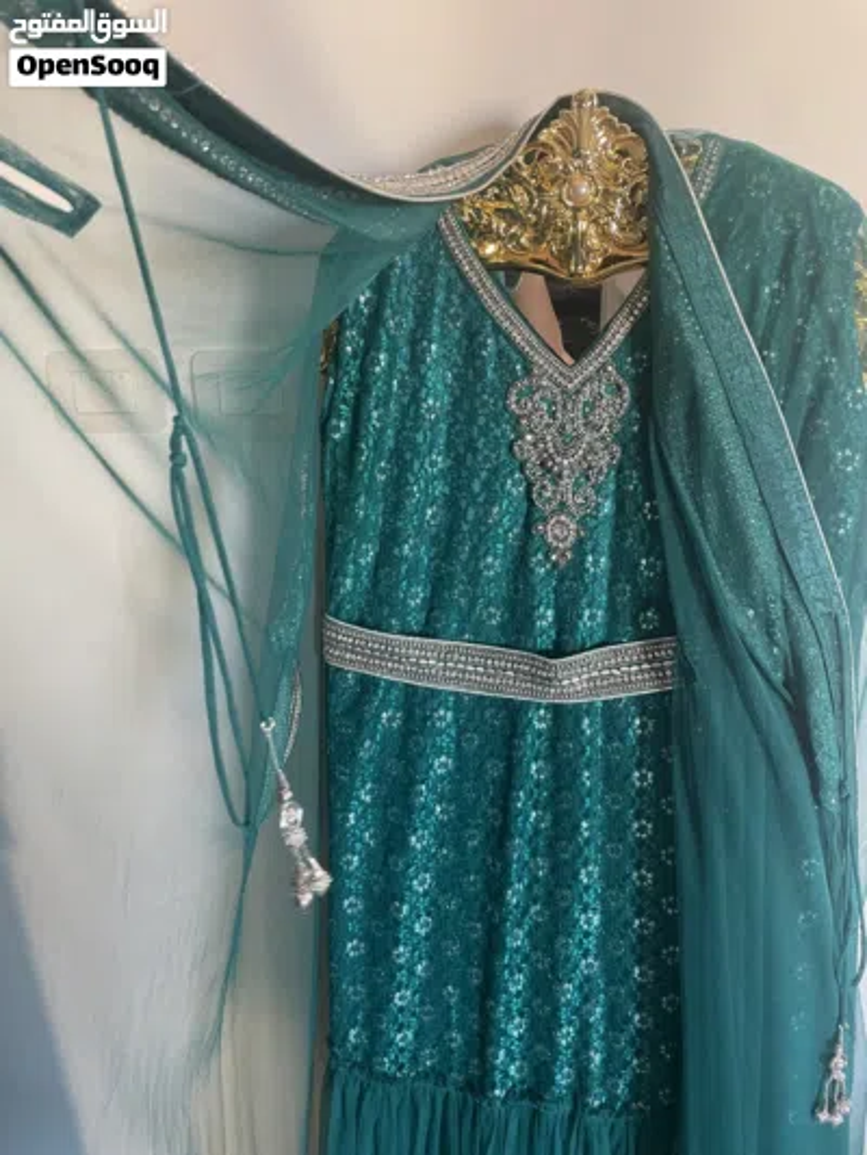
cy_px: 578
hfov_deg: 53.1
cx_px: 434
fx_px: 868
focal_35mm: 26
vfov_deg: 67.3
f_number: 1.6
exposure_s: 1/60
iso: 320
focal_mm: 4.2
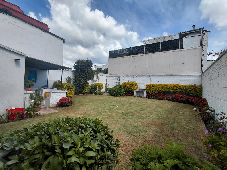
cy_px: 85
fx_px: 105
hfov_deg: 94.5
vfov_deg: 78.1
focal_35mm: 16
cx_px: 114
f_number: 2.2
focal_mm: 1.64
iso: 40
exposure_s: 1/1737
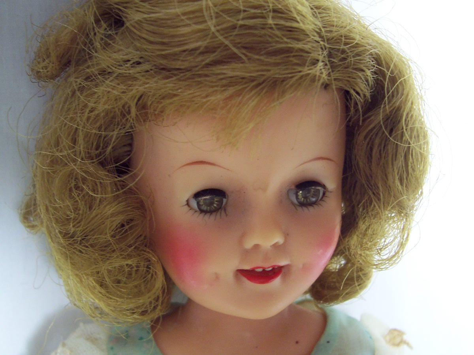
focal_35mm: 37
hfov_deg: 50.1
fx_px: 507
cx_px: 237
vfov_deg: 38.7
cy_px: 178
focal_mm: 5.6
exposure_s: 1/30
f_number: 2.8
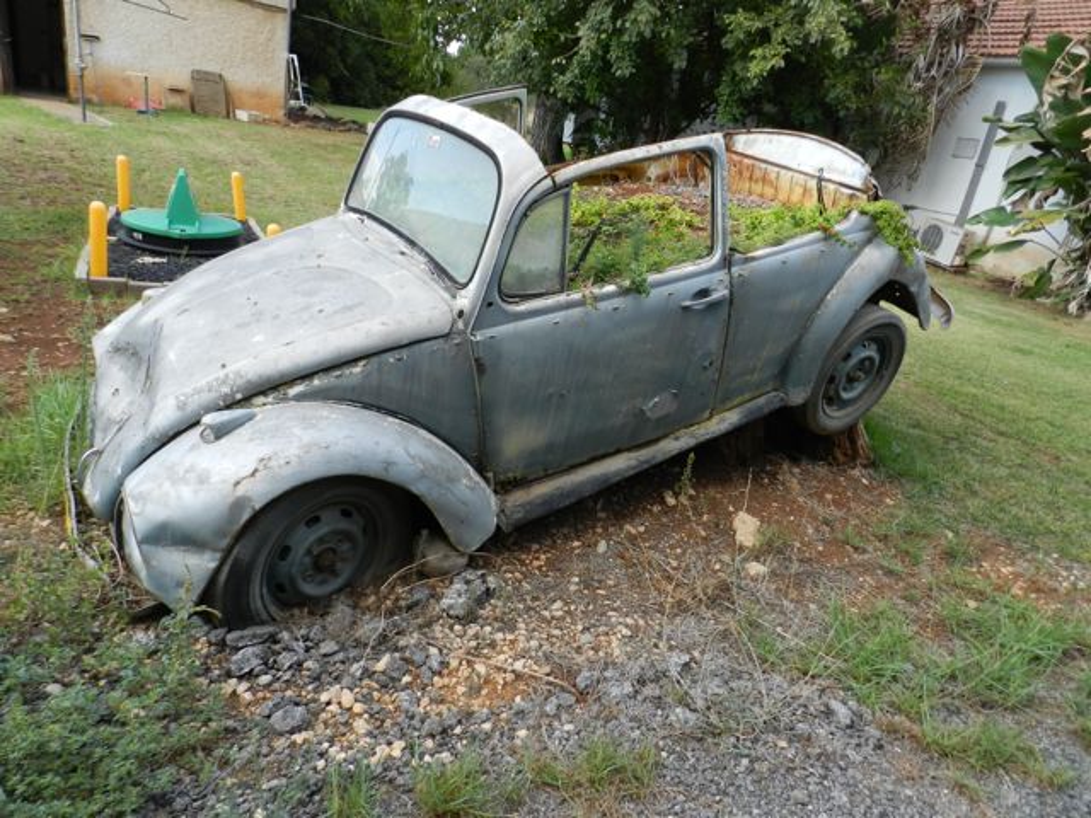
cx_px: 546
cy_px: 409
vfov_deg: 58.9
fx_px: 725
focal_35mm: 23
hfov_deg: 73.9
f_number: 3.4
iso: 160
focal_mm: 4
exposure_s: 1/320
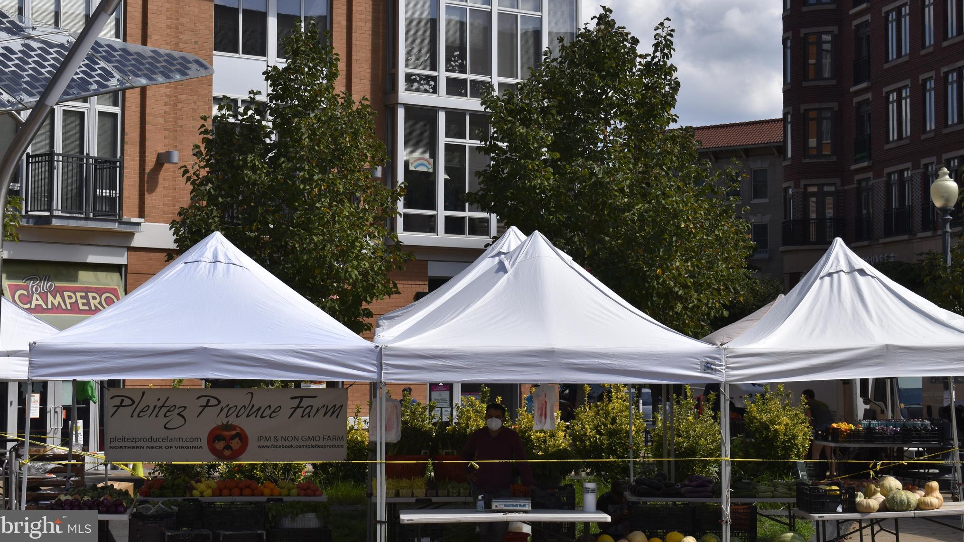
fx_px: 1943
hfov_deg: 27.9
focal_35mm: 76
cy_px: 221
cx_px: 479
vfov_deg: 15.9
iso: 100
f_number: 9
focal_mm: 48
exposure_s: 1/320
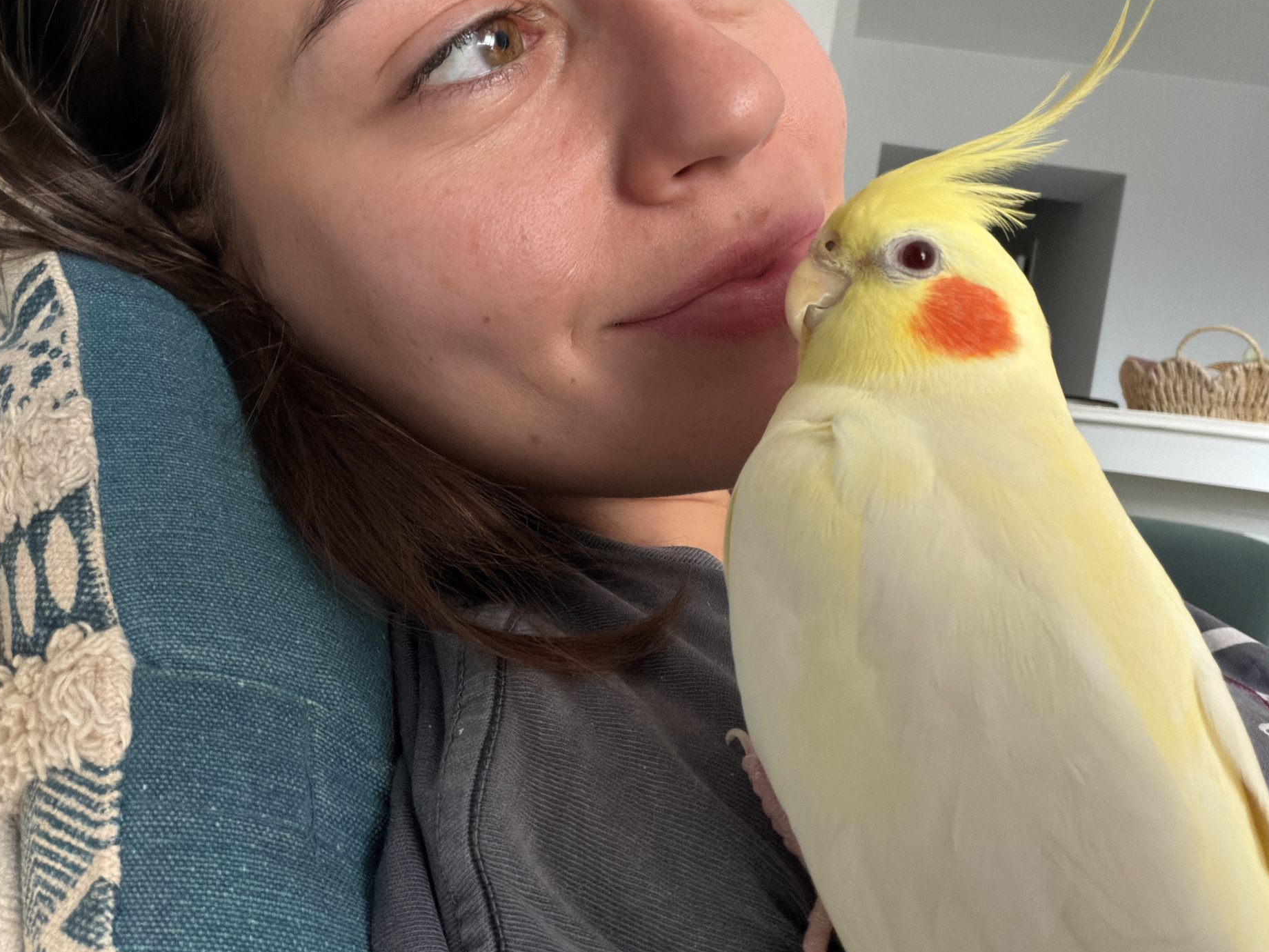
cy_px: 447
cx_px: 651
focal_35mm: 25
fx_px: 916
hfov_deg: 69.4
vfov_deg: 54.8
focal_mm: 2.71
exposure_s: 1/60
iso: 320
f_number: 1.9
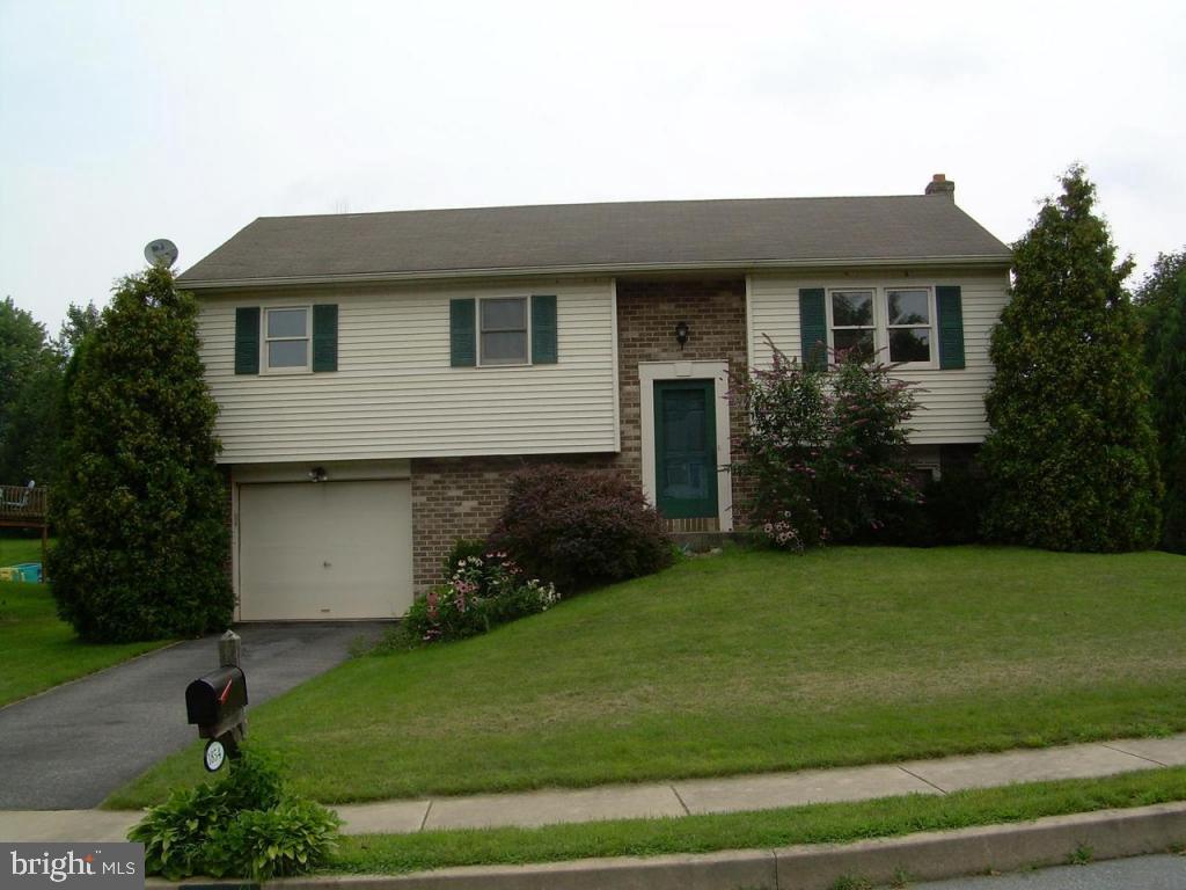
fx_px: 1302
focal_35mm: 38
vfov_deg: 37.7
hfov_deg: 49.0
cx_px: 593
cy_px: 445
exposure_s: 1/354
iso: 50
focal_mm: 6.3
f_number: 4.6
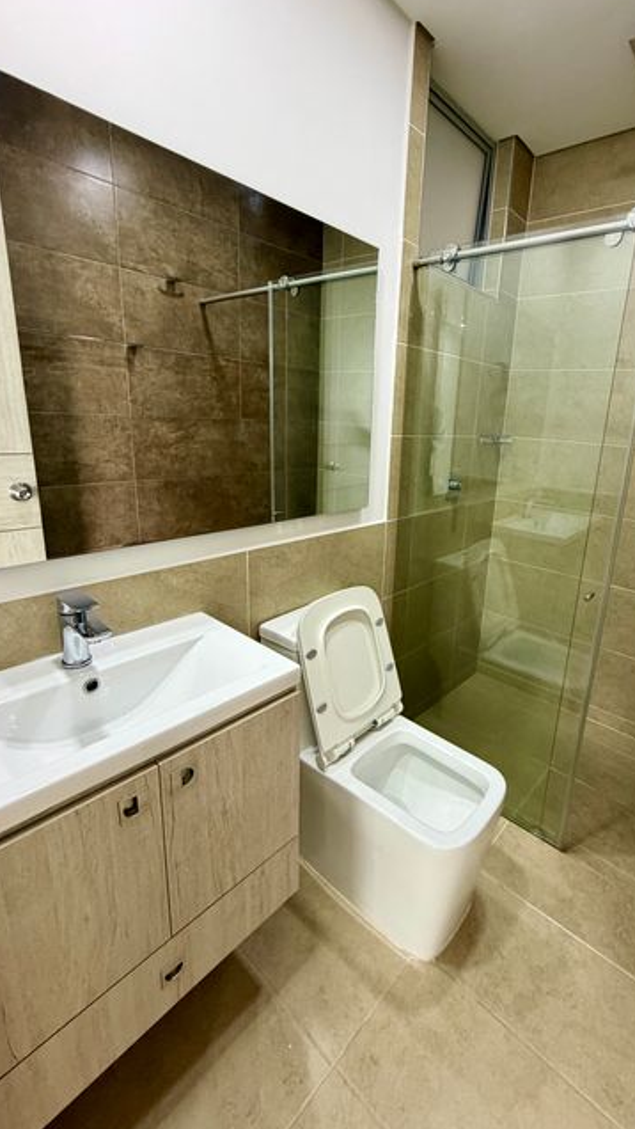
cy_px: 542
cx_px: 394
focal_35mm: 16
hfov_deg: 66.2
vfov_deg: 99.3
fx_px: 479
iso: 250
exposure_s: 1/60
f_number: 2.2
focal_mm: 2.22
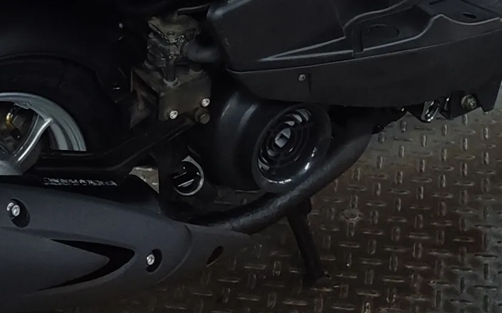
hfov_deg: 17.0
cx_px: 202
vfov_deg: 9.9
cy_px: -317
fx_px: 1682
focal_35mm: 123
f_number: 1.7
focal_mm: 6.07
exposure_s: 1/60
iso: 640
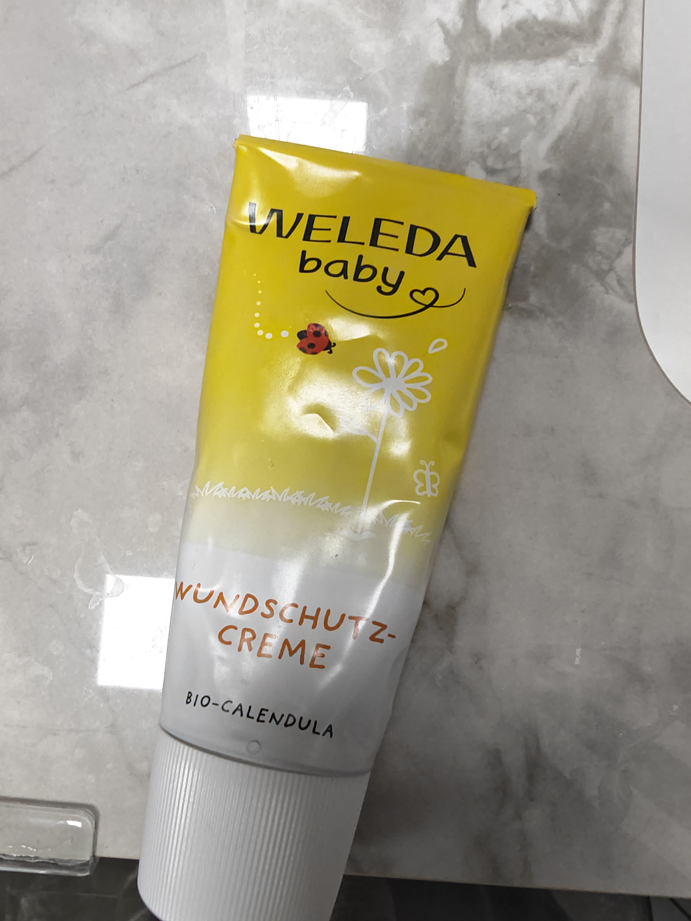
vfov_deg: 71.6
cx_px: 346
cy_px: 460
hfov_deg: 56.8
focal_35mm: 24
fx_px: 639
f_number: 2
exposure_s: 1/33
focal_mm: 1.82
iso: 160
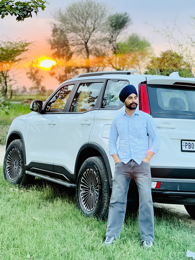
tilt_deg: -1.5
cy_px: 130
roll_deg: +0.0
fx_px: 578
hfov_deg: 19.1
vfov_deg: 25.3
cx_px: 98
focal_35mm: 77
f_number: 2.8
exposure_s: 1/104
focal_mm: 9
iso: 250
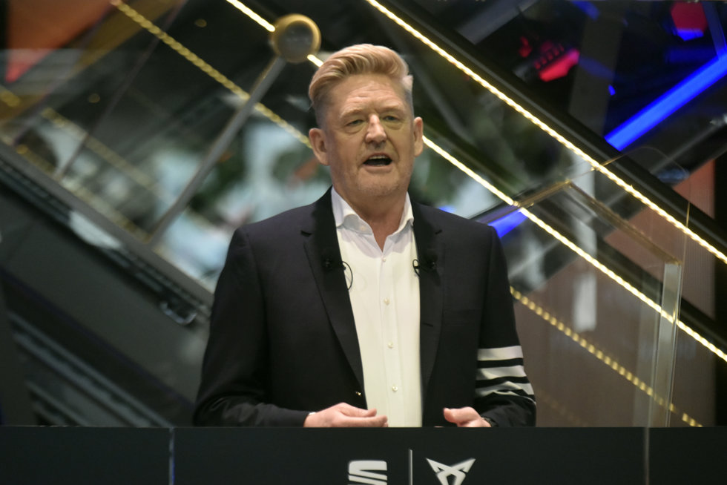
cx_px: 364
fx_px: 6666
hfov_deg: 6.2
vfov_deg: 4.2
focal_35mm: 330
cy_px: 242
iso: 6400
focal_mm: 330
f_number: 5.6
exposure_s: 1/400
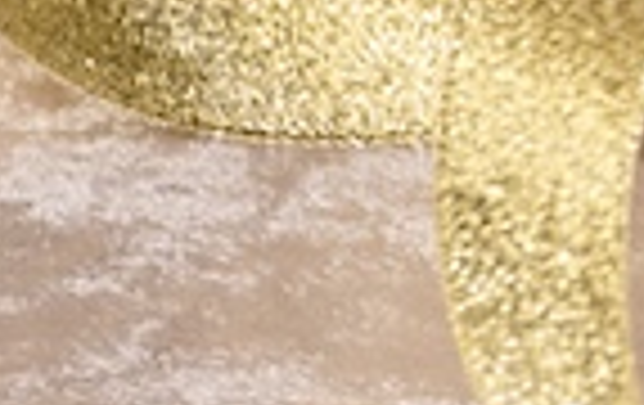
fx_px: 25007
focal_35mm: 1422
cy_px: -385
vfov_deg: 0.9
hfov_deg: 1.5
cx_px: 2135
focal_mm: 200
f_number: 5.6
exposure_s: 1/100
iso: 64
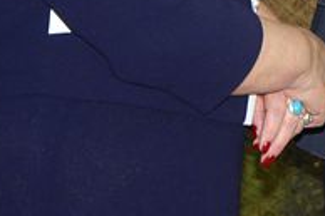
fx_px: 2724
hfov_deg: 6.8
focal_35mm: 302
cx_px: 446
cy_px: -222
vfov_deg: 4.5
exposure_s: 1/60
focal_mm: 46
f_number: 4.5
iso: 500
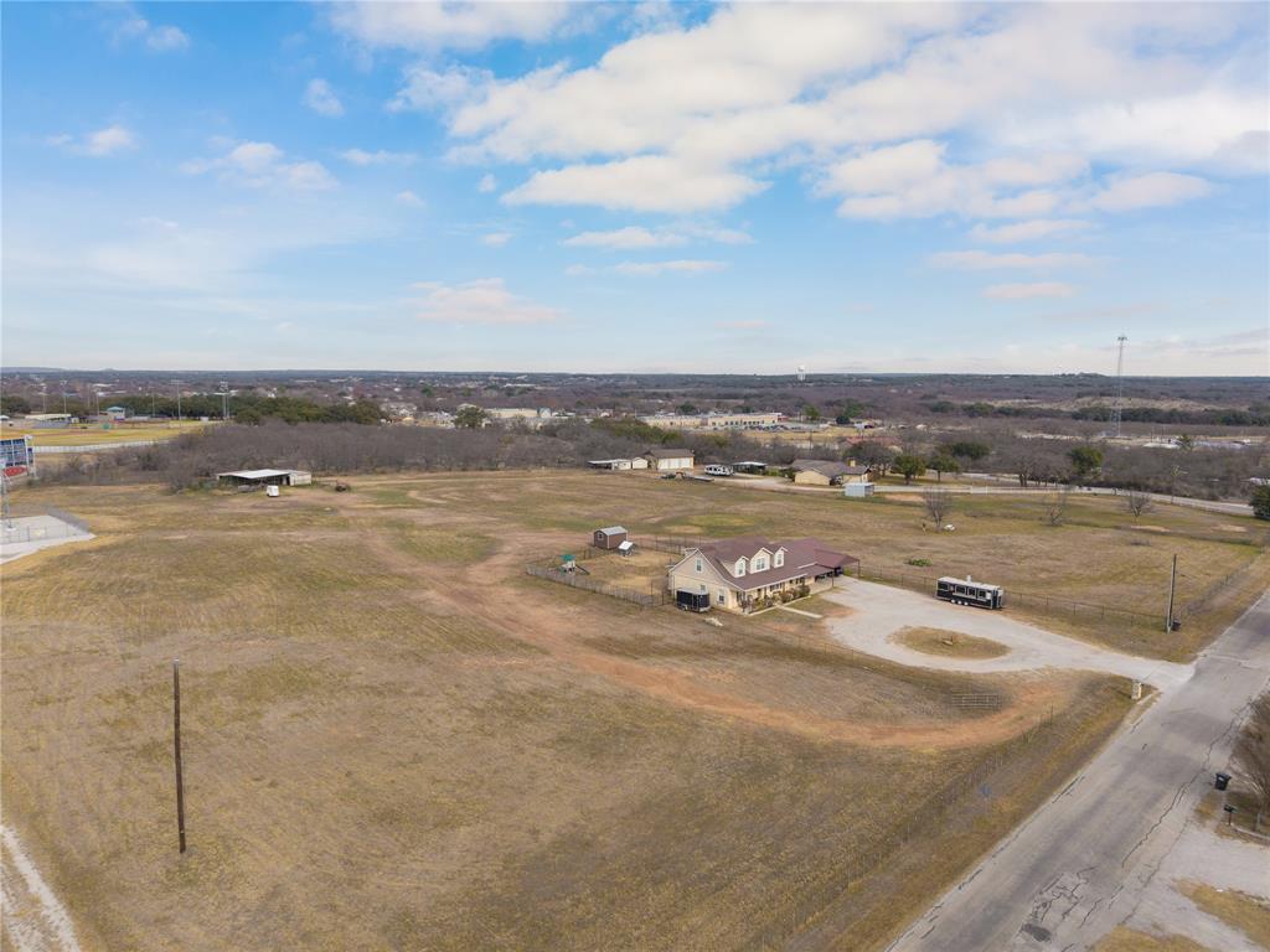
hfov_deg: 71.6
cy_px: 476
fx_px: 881
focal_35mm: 24
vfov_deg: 56.8
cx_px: 635
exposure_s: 1/3000
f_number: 1.8
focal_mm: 8.67
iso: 120
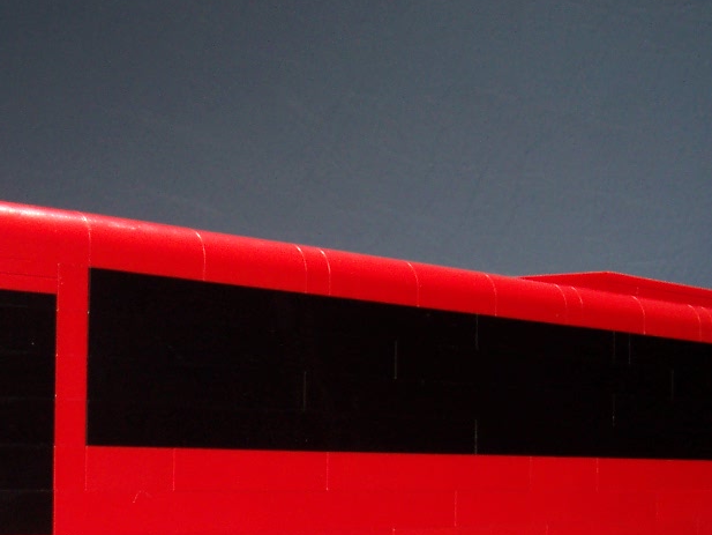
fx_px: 1481
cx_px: 222
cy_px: 459
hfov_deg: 26.8
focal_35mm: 72
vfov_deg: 20.1
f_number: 2.8
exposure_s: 1/180
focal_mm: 5.6
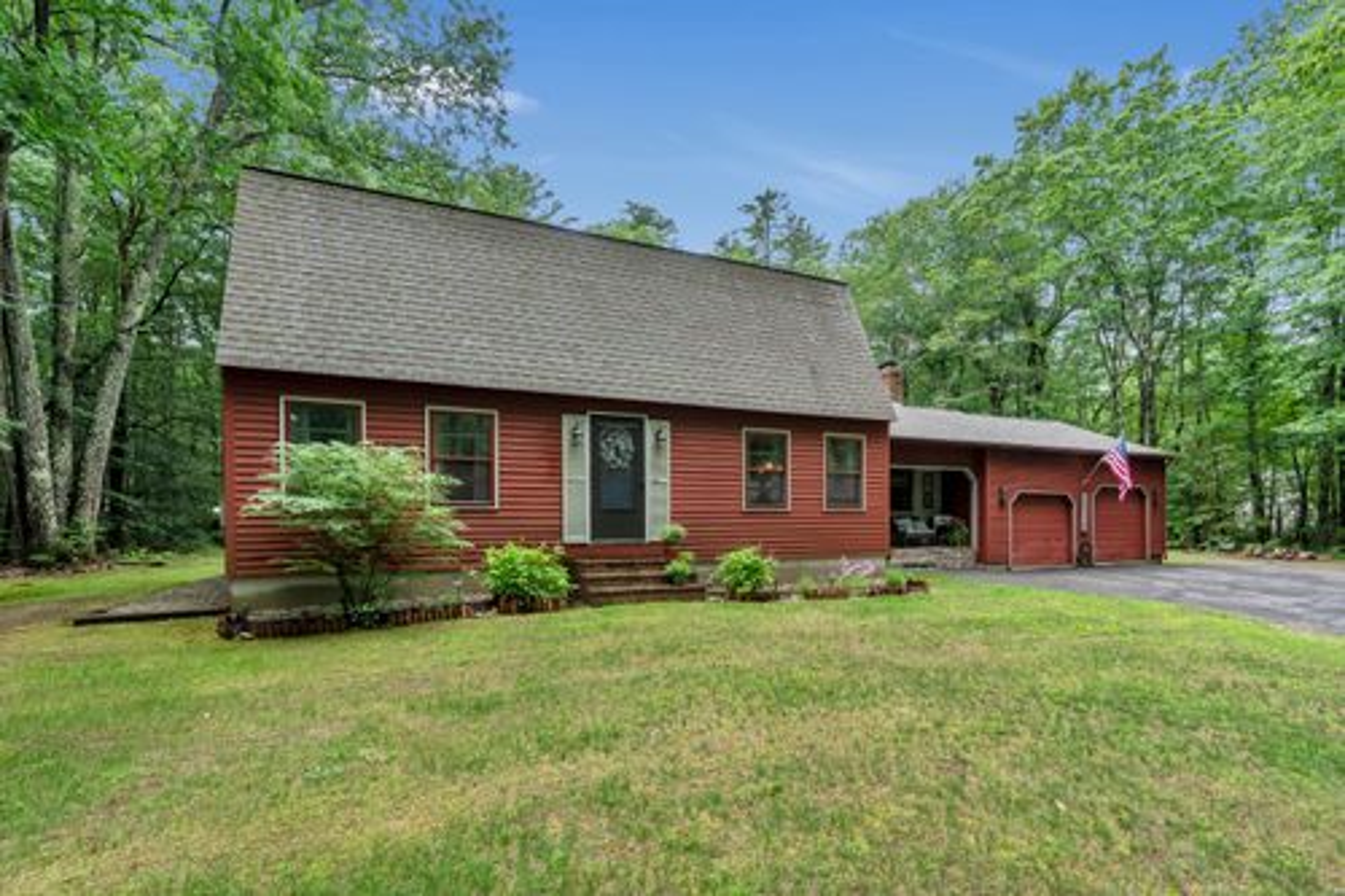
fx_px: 598
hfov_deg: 96.8
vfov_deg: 73.7
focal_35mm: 16
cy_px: 448
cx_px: 672
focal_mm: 16
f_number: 8
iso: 800
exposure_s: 1/200
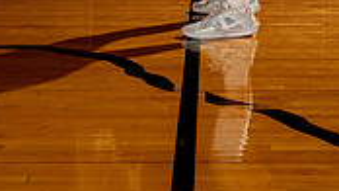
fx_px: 1268
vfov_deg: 8.1
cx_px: 251
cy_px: -234
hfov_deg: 15.2
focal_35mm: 141
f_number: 5.6
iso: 100
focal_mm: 52
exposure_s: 1/250
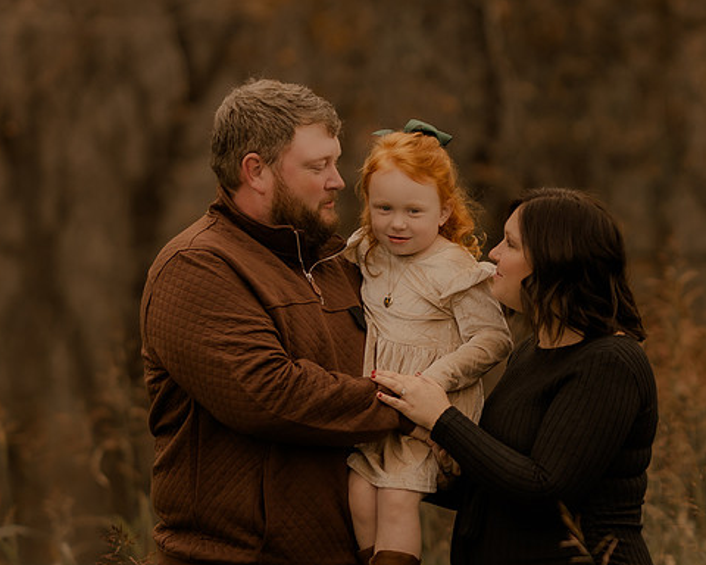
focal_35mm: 230
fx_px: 4806
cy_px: 357
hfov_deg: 8.4
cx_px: 456
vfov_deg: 6.7
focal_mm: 85
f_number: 1.6
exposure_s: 1/500
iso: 200
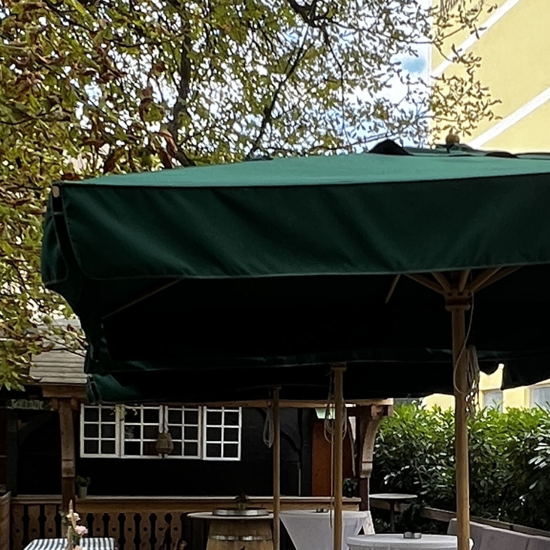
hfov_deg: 33.8
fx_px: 899
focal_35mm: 50
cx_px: 350
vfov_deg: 31.5
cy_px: 549
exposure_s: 1/25
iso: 1000
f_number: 1.5
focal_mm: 5.7
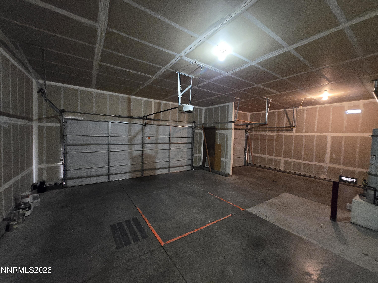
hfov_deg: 106.2
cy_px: 142
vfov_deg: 89.9
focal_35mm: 13
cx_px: 189
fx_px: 142
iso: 1600
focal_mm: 1.7
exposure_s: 1/40
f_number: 2.2
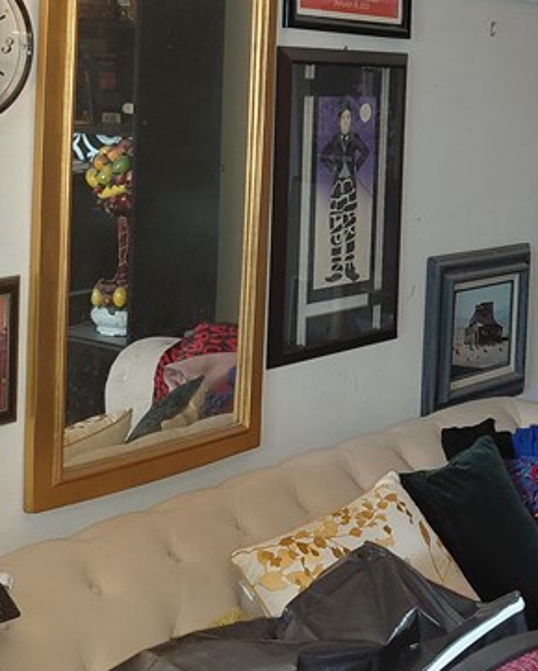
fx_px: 1372
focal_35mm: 69
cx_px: 390
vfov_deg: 27.2
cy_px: 191
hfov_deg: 22.0
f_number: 1.8
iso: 400
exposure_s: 1/40
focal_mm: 4.69
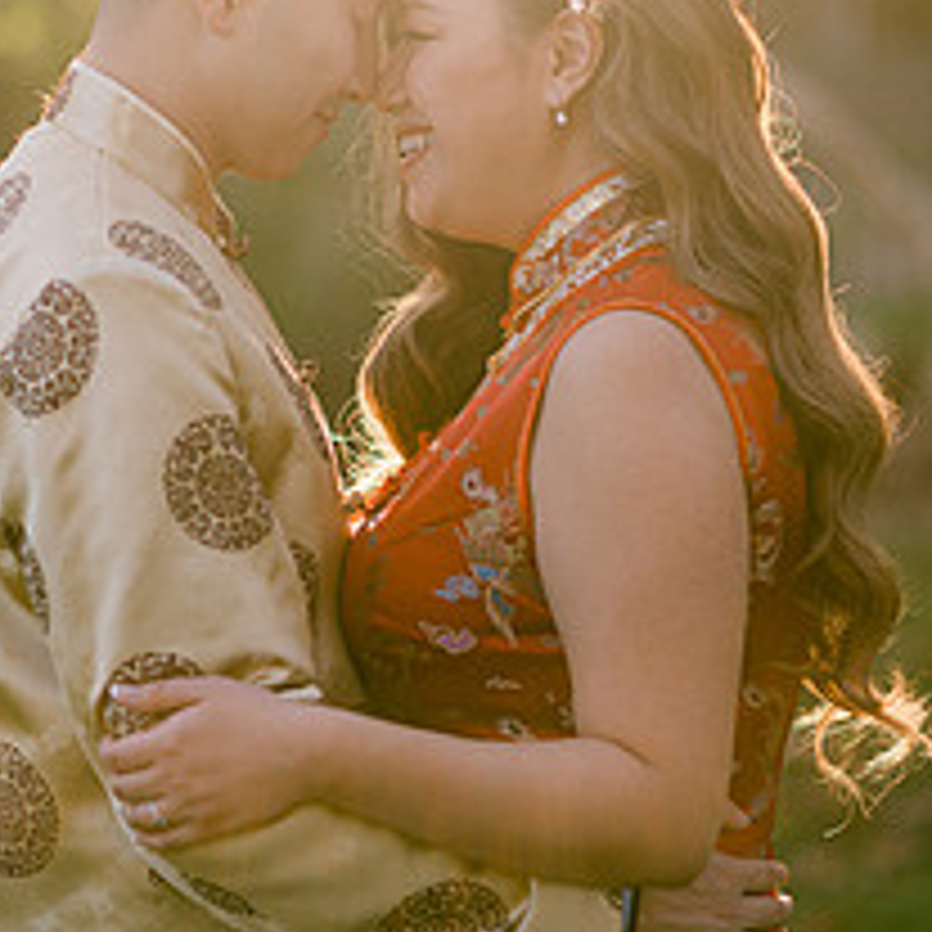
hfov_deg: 11.1
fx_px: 4782
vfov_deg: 11.1
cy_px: 297
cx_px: 353
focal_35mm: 157
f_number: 2
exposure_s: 1/1600
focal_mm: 85
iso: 200
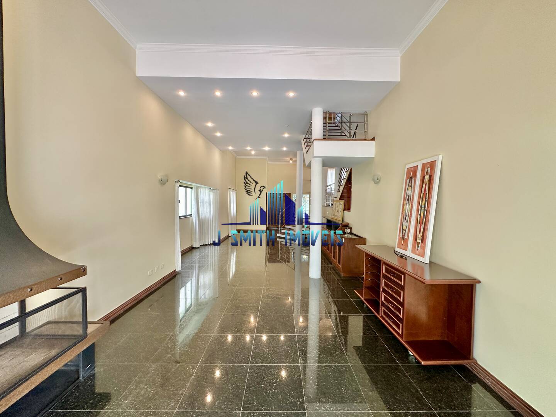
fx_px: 225
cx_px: 278
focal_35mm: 14
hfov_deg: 102.1
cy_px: 208
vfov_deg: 85.7
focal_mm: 2.22
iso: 160
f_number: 2.2
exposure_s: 1/60
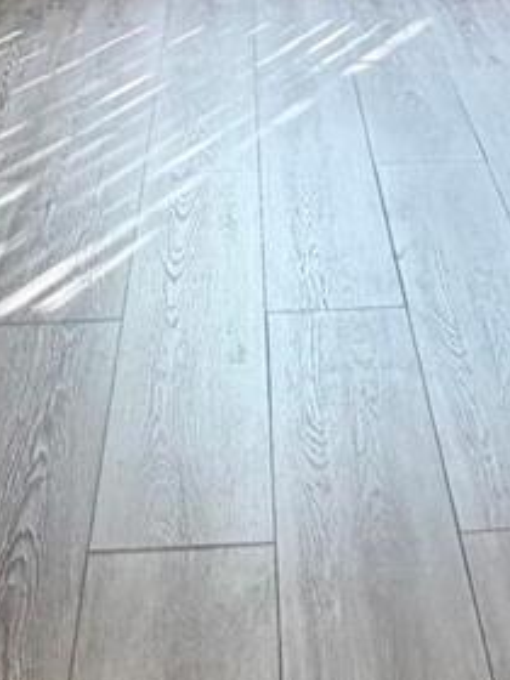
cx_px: 396
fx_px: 1572
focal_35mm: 80
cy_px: -412
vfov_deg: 20.1
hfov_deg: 18.3
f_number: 2.2
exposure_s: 1/120
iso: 160
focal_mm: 2.22
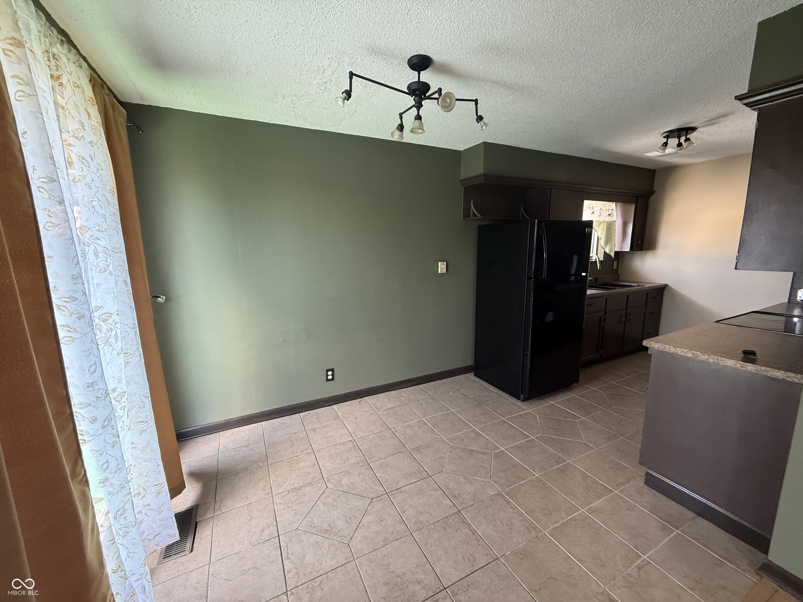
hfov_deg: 102.1
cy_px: 301
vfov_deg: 85.7
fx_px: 325
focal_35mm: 14
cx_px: 402
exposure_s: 1/70
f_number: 2.2
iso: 320
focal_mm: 2.22
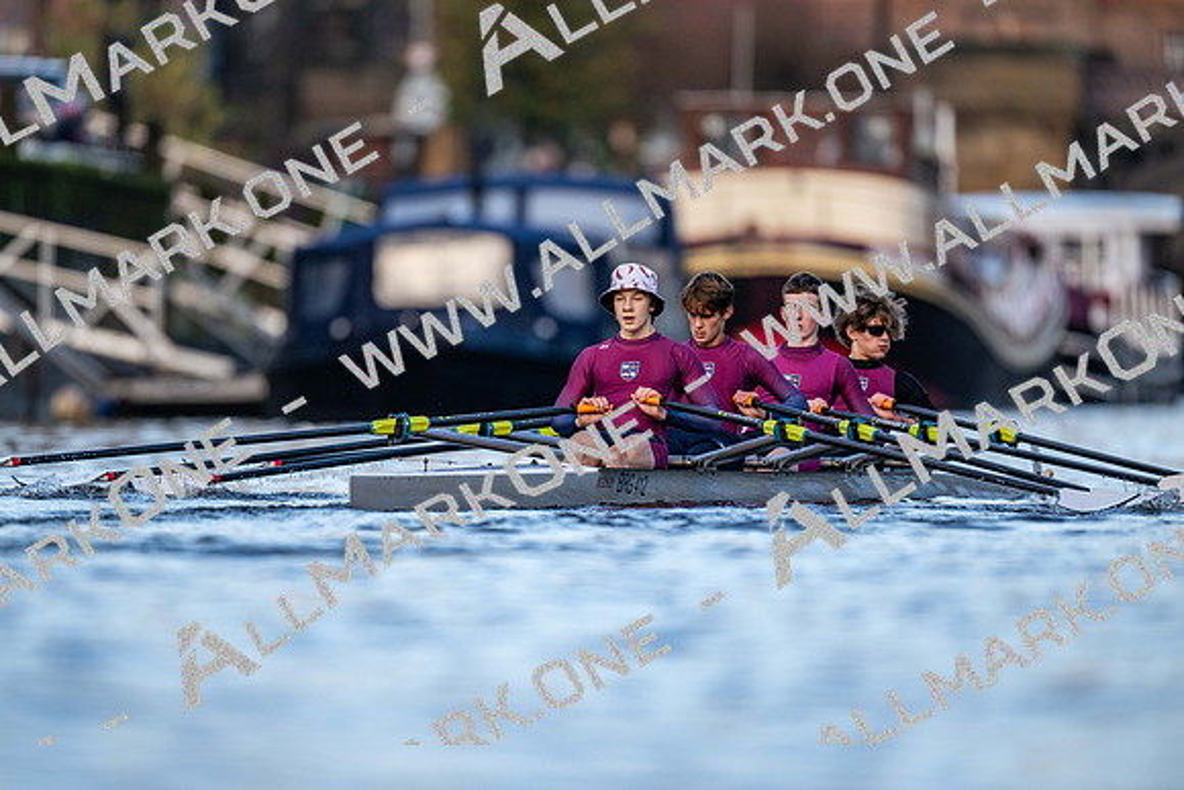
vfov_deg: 2.3
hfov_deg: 3.4
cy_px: 395
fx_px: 19737
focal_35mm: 600
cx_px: 592
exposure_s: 1/2500
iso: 1000
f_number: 4
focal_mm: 600
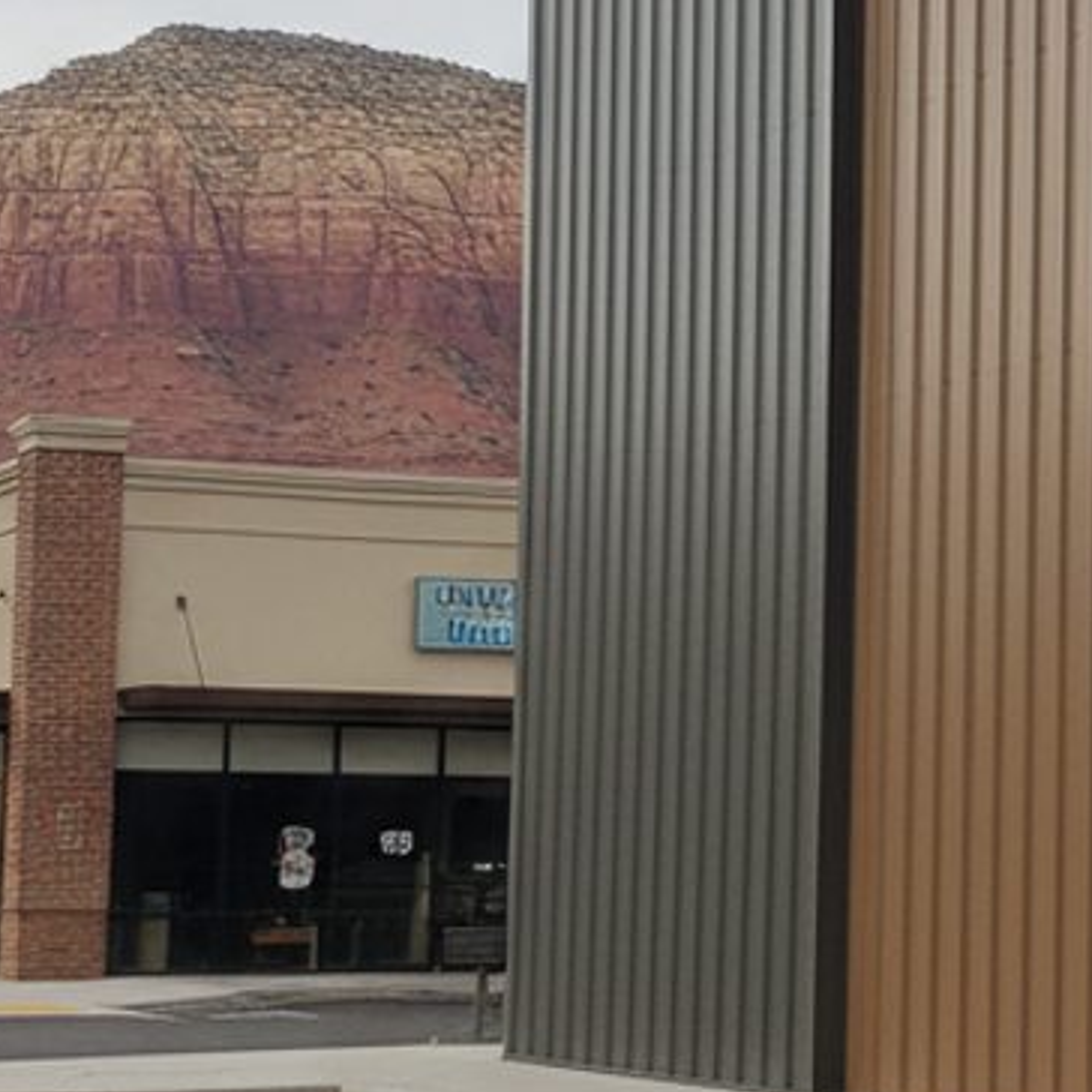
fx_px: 2391
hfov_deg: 24.5
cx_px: 1110
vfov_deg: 25.6
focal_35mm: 67
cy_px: 363
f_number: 1.8
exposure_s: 1/1830
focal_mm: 6.4
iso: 268
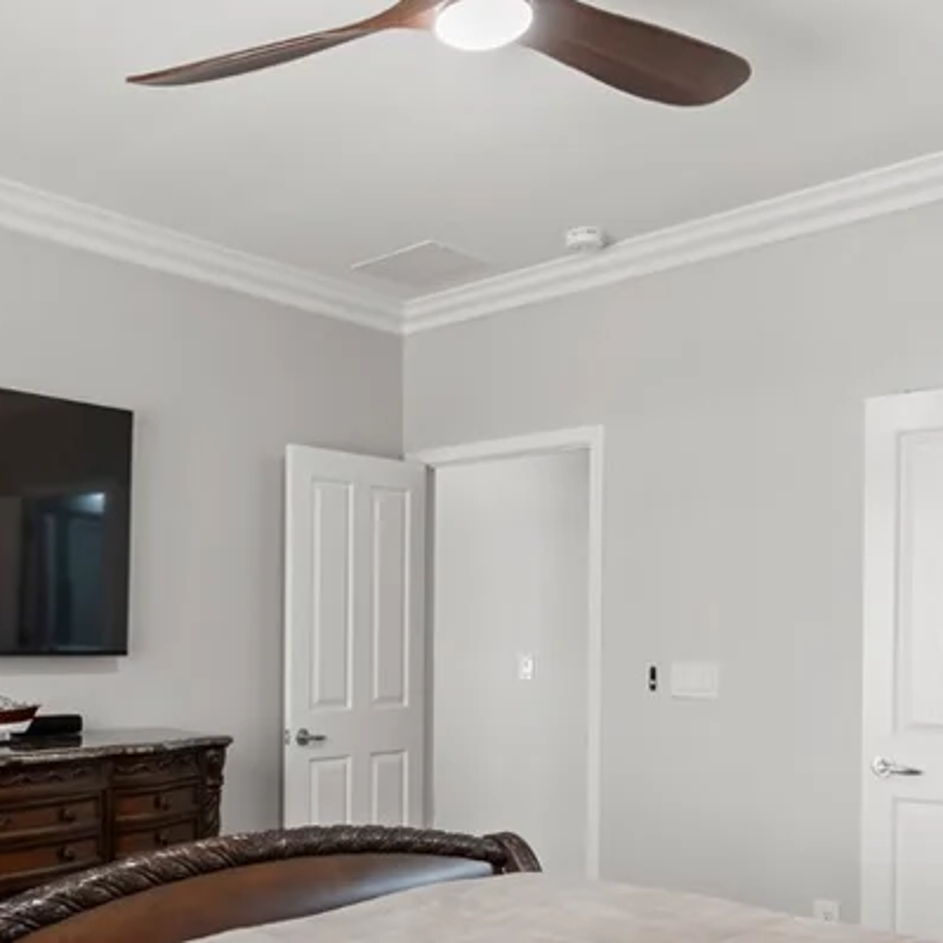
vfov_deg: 44.1
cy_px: 654
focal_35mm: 37
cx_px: 191
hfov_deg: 42.9
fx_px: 1140
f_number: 8
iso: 400
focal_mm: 17
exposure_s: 1/6
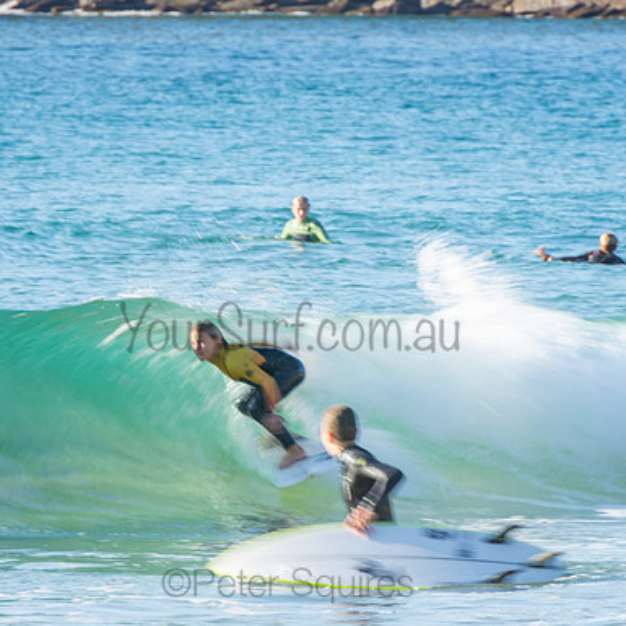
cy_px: 313
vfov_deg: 2.3
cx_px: 288
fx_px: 15734
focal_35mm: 769
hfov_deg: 2.3
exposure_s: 1/30
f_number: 18
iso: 100
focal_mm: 400
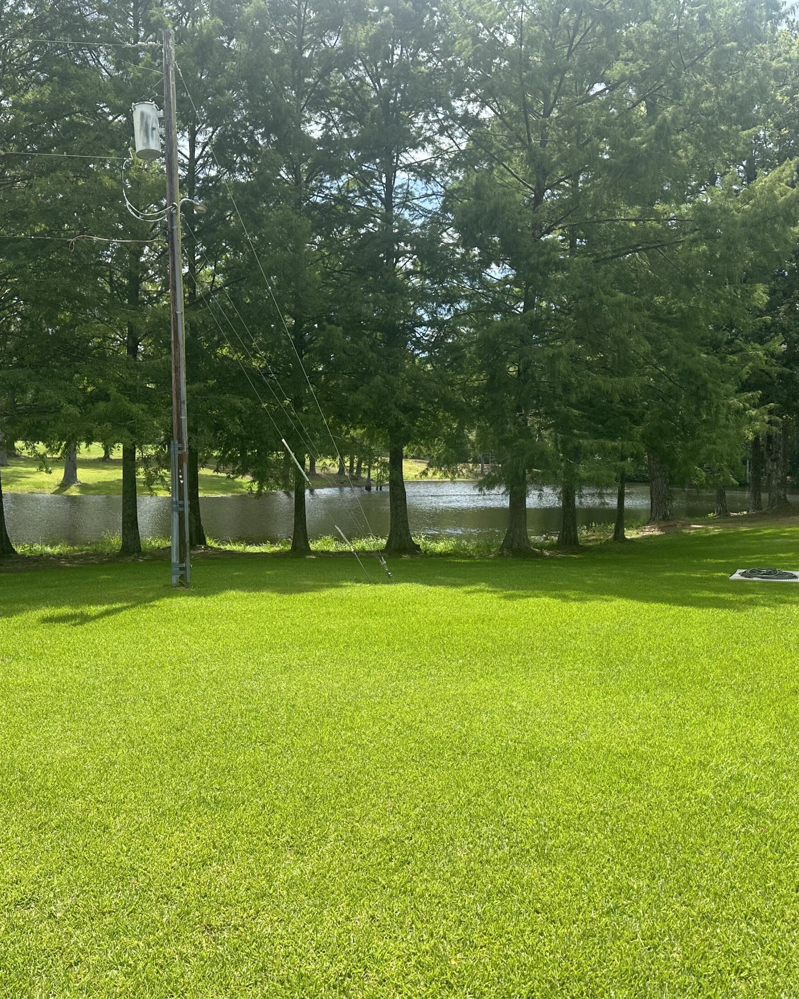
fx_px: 946
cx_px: 351
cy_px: 511
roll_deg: -1.8
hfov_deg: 45.7
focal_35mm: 32
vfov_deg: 55.7
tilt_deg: -3.0
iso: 80
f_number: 1.78
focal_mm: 6.86
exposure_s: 1/2410
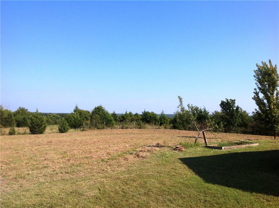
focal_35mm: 35
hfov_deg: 52.7
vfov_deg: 40.6
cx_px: 140
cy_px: 104
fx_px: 282
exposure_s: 1/1779
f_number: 2.4
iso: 80
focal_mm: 4.28
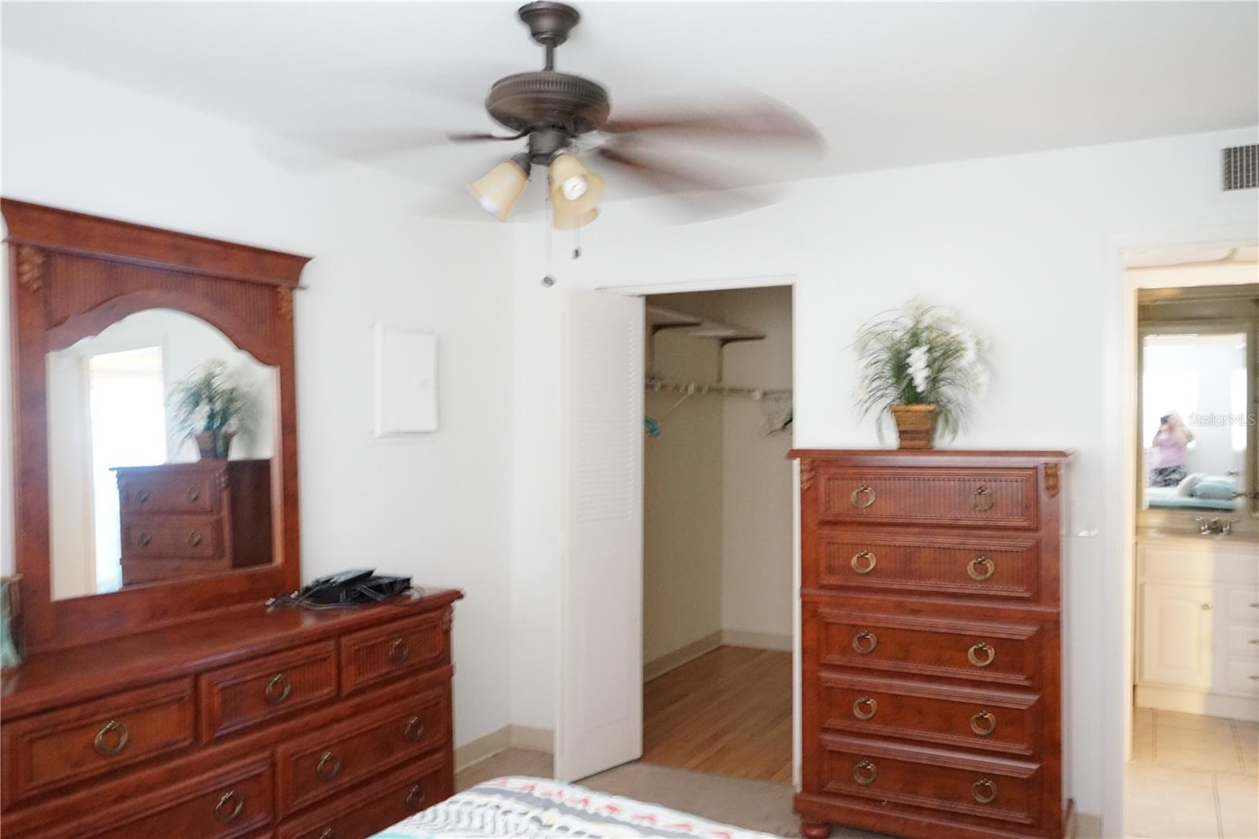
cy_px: 420
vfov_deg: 46.4
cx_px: 630
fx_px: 979
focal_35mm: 28
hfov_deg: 65.5
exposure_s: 1/8
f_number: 5.6
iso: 6400
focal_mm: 28
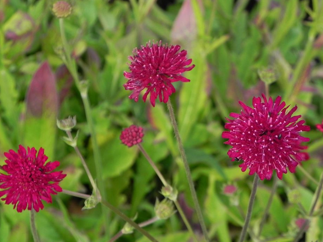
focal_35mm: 135
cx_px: 177
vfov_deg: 11.0
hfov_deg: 14.6
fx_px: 1259
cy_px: 138
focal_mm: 20.8
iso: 160
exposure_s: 1/320
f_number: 4
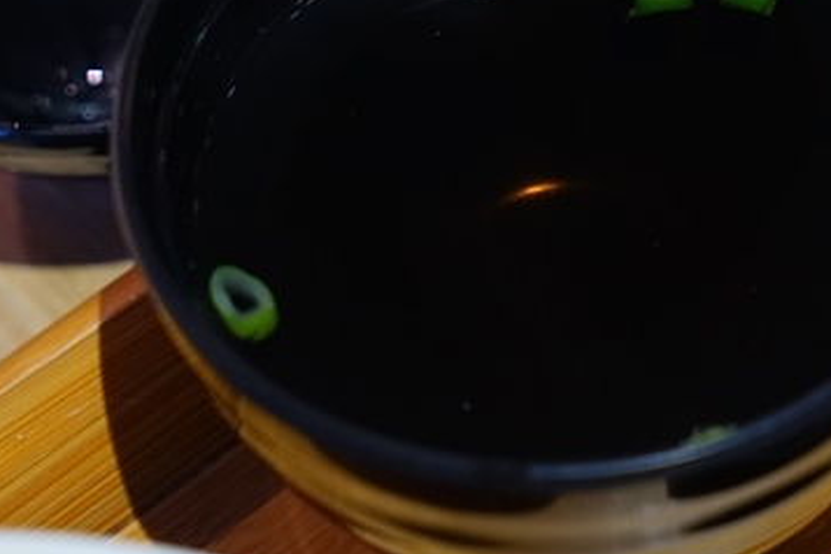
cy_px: 48
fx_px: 3624
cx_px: 626
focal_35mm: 157
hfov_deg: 13.0
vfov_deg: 8.7
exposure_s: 1/30
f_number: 5.6
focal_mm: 70
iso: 1000
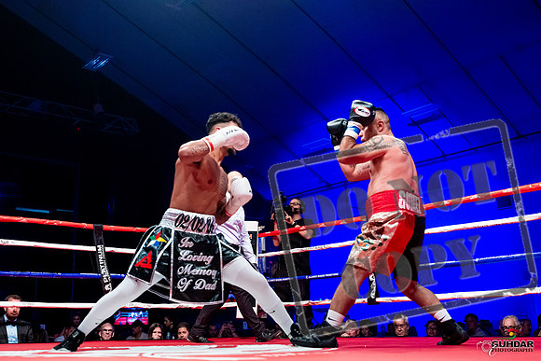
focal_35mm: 40
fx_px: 595
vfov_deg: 33.7
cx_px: 255
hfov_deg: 48.8
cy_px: 182
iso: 4000
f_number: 2.8
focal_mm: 36
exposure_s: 1/1000
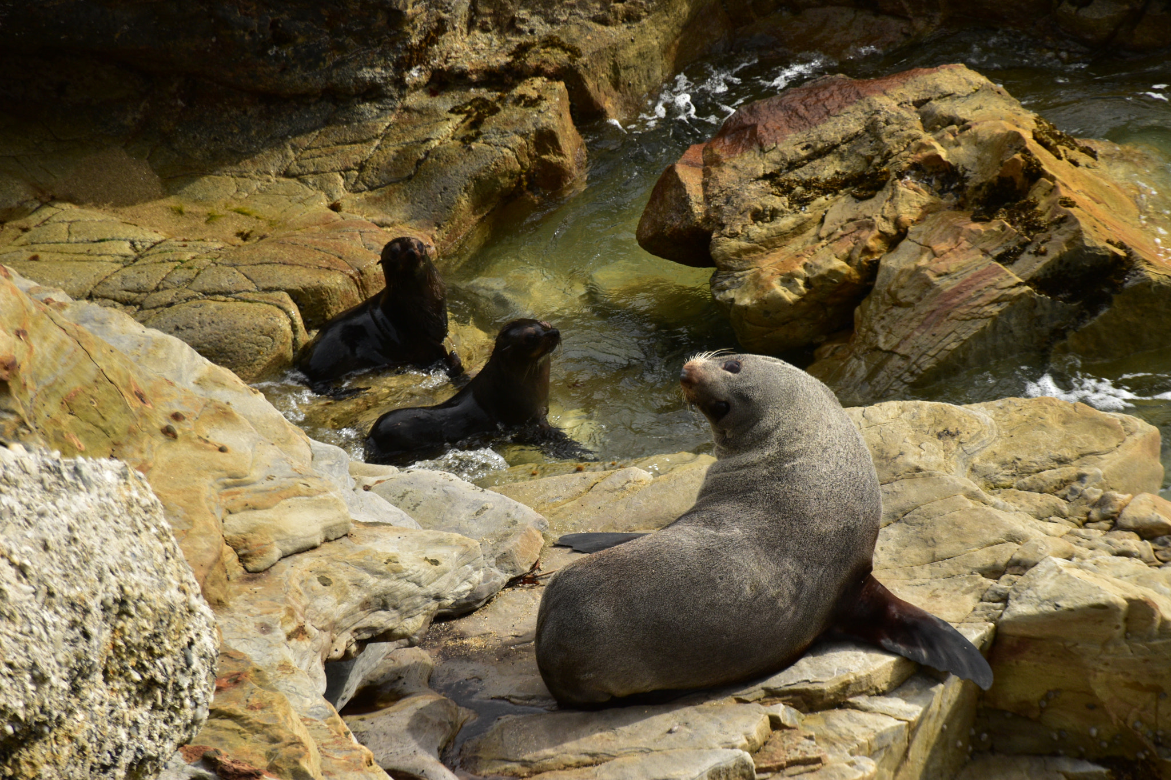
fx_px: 6830
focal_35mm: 210
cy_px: 390
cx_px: 586
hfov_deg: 9.8
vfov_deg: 6.5
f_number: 8
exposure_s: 1/800
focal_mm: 140
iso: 800
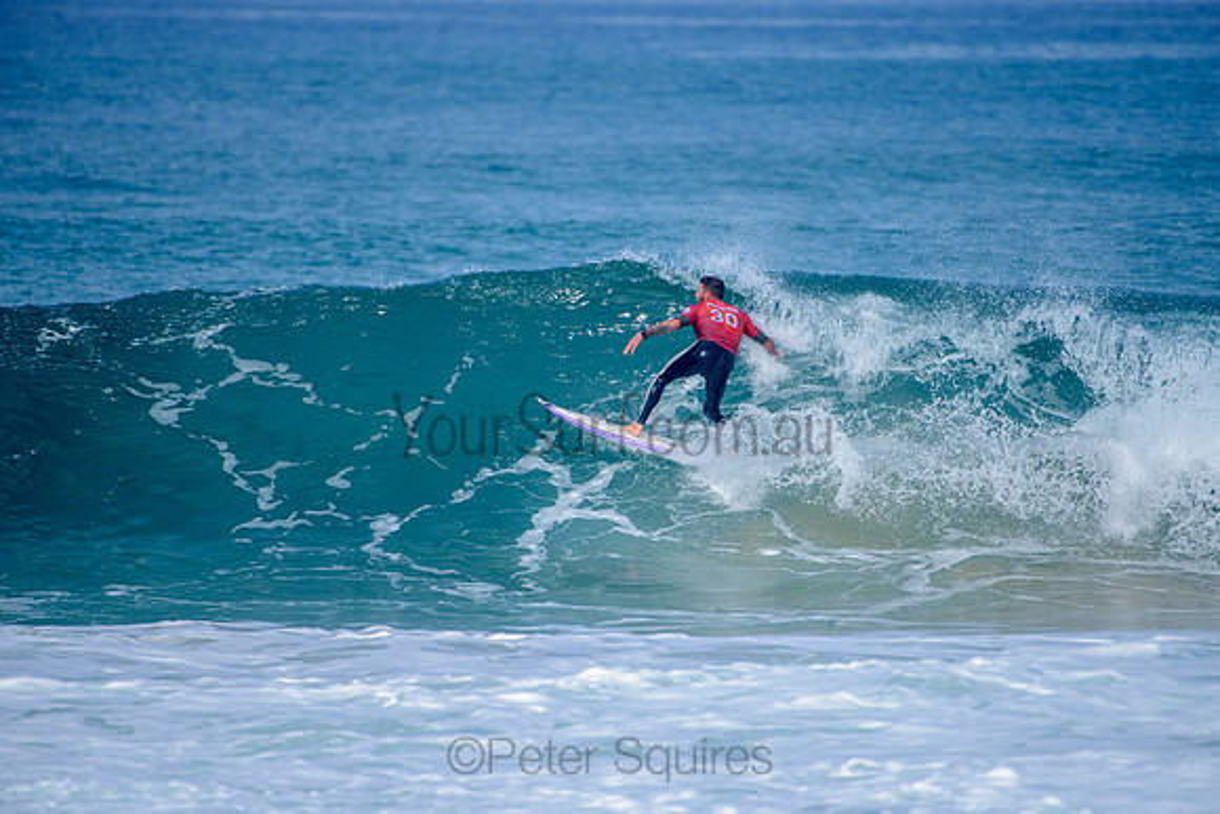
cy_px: 385
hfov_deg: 3.8
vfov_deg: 2.5
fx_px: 18507
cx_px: 642
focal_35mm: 546
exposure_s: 1/2000
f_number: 5.6
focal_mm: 500
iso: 180
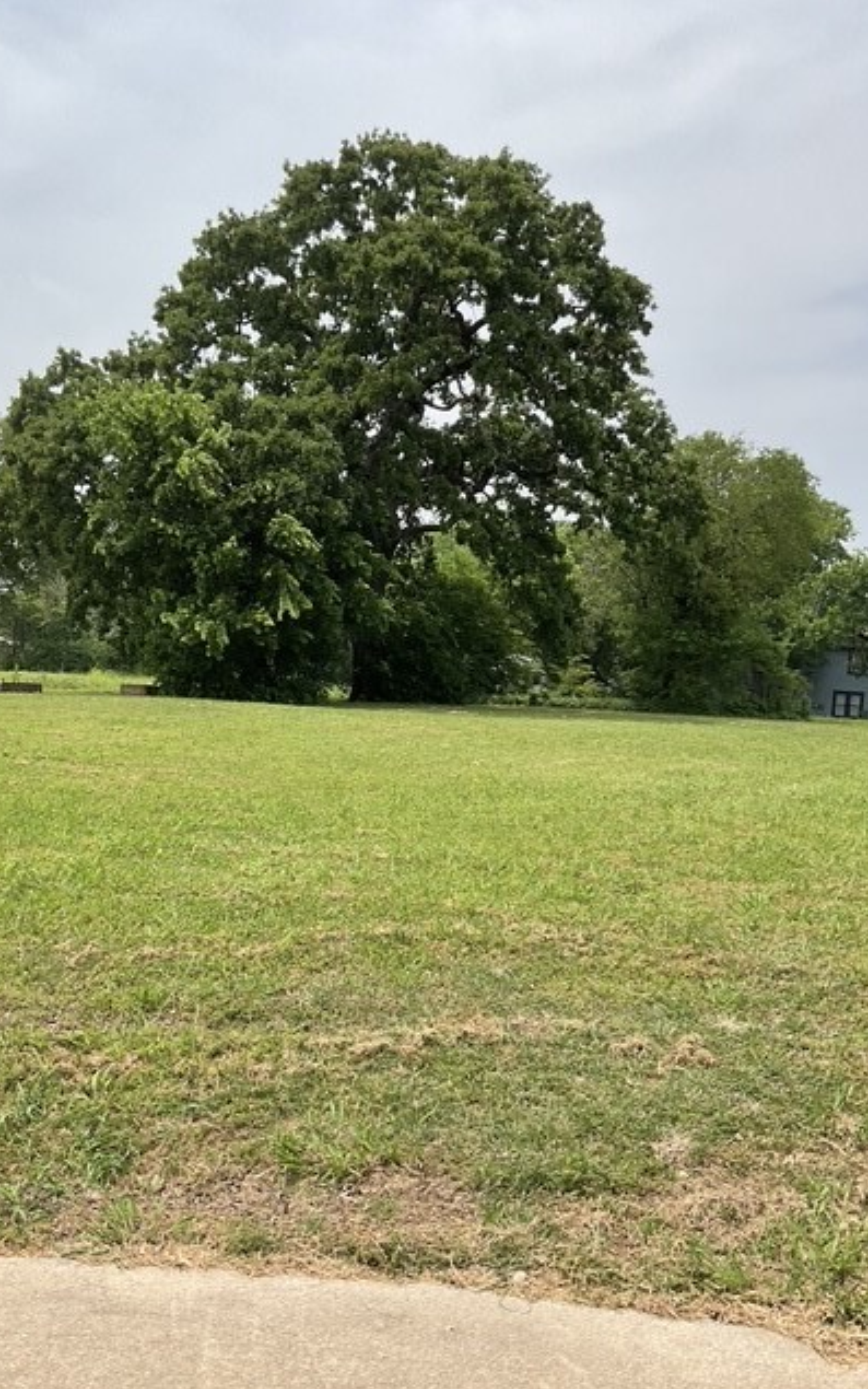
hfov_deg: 40.5
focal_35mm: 31
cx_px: 354
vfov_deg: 61.2
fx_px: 1173
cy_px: 698
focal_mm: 3
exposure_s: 1/2058
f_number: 1.8
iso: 16
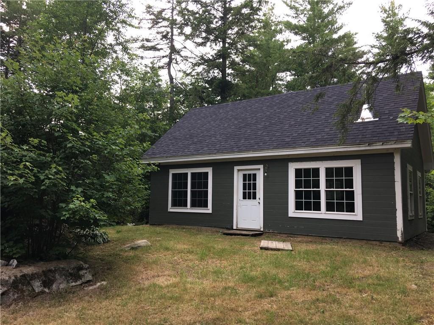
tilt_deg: +6.4
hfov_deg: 61.7
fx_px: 364
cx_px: 217
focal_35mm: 29
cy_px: 162
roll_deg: -1.9
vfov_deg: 48.2
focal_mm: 4.15
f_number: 2.2
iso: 25
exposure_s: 1/124
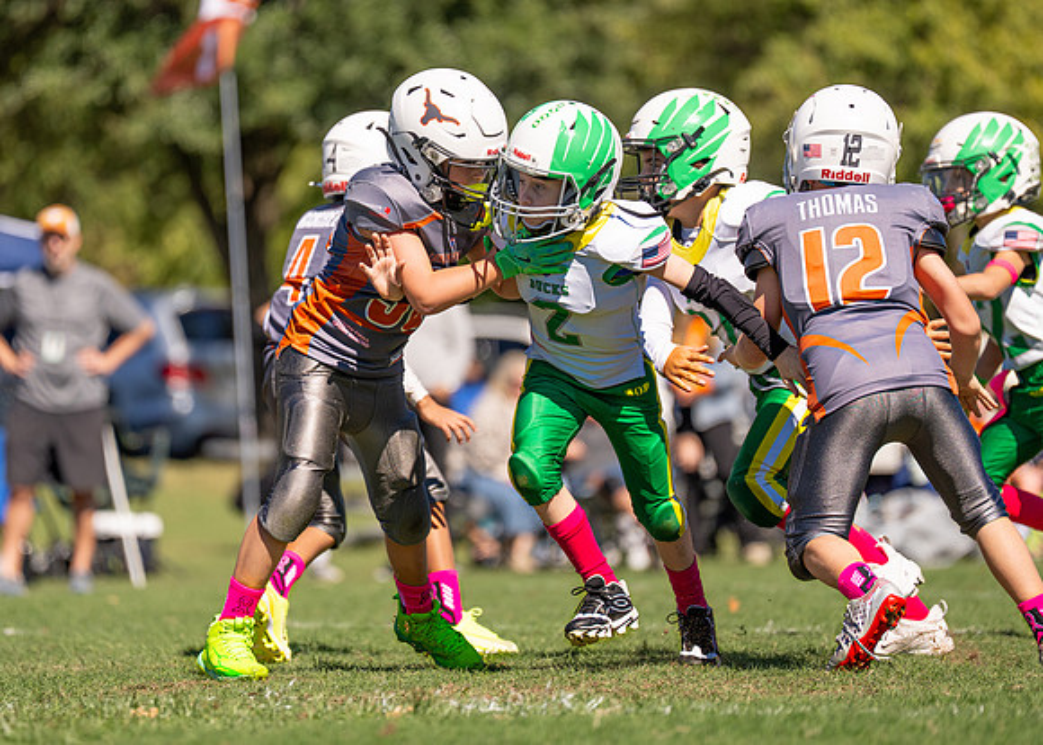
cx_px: 393
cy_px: 275
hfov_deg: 7.0
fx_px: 8533
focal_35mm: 288
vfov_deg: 5.0
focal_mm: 200
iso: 160
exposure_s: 1/4000
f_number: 2.8
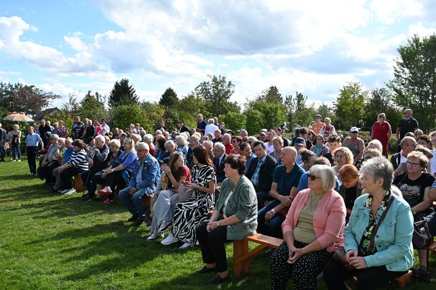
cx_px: 218
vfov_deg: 40.8
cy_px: 145
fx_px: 390
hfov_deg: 58.3
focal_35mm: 32
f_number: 6.3
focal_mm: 21.5
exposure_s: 1/320
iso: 100
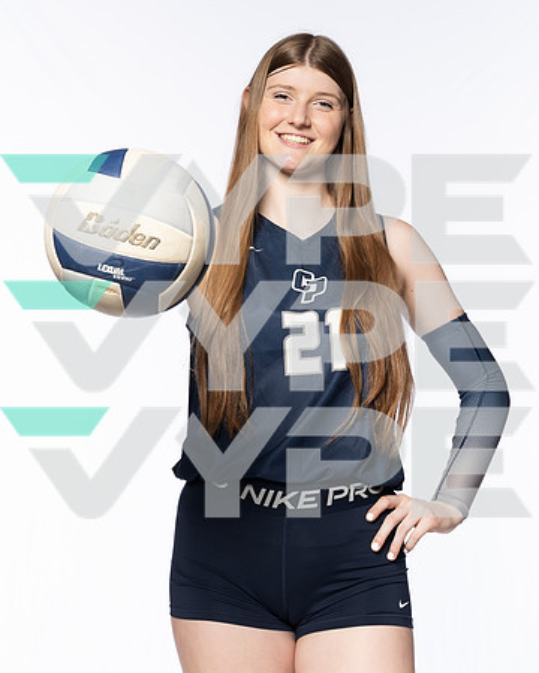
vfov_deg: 23.7
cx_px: 225
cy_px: 335
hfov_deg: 19.1
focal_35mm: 80
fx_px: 1603
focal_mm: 56
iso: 320
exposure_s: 1/250
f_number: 8
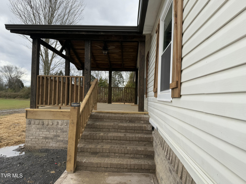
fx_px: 171
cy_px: 92
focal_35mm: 24
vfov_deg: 56.8
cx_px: 123
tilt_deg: +2.0
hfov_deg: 71.6
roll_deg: -2.1
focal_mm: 6.76
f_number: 1.78
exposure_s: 1/423
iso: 80
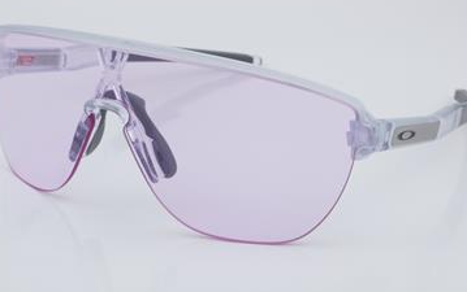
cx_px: 229
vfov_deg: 15.4
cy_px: 138
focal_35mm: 85
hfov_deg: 24.3
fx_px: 1083
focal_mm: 50
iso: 100
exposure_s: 1/4
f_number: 32
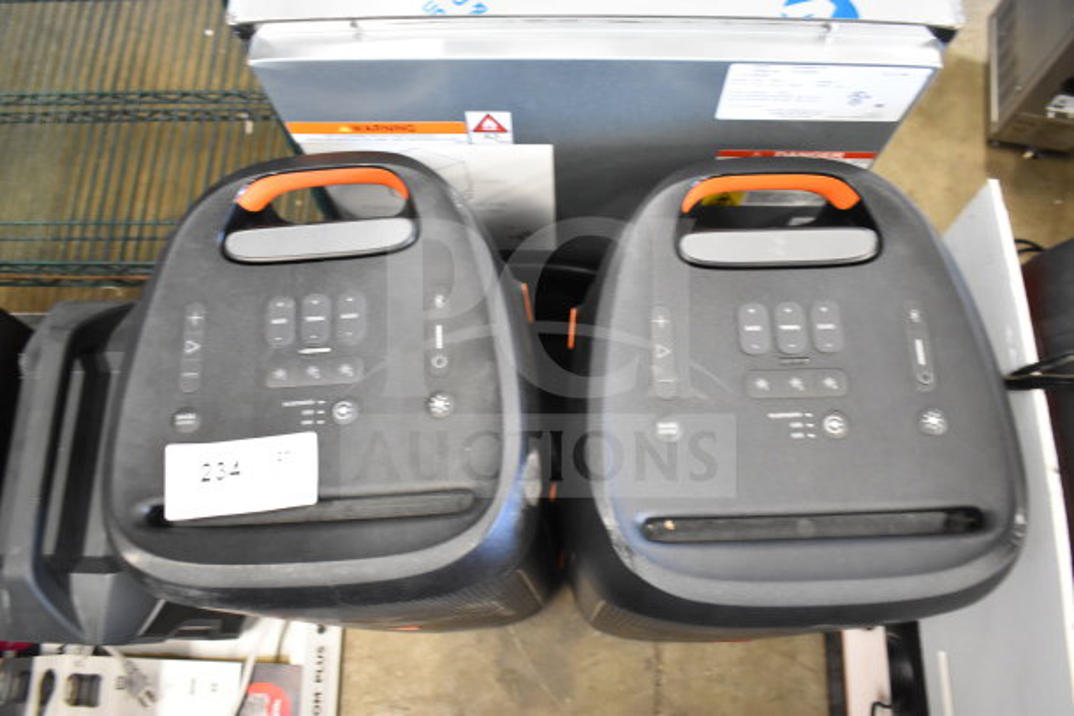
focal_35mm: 27
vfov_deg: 48.0
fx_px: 806
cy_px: 358
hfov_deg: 67.4
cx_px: 537
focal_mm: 18
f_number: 3.5
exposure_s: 1/30
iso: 2800
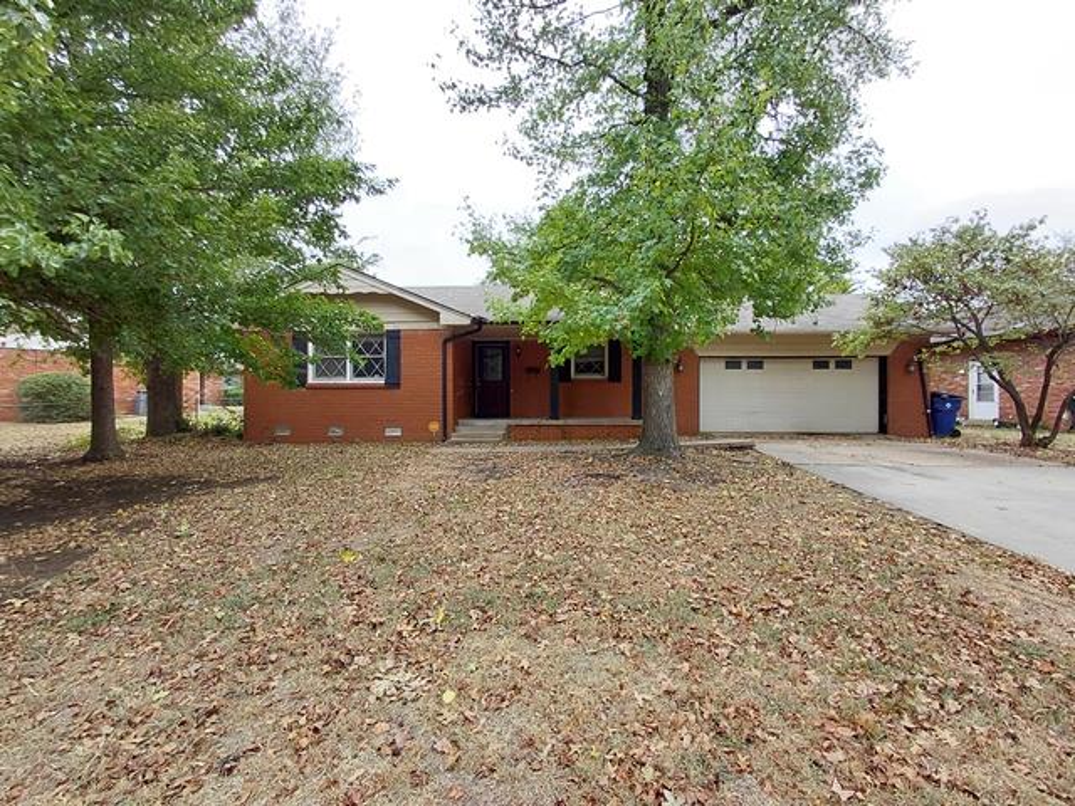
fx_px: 497
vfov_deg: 78.1
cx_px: 538
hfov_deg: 94.5
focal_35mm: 16
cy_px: 403
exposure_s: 1/137
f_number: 2.2
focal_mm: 1.64
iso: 40
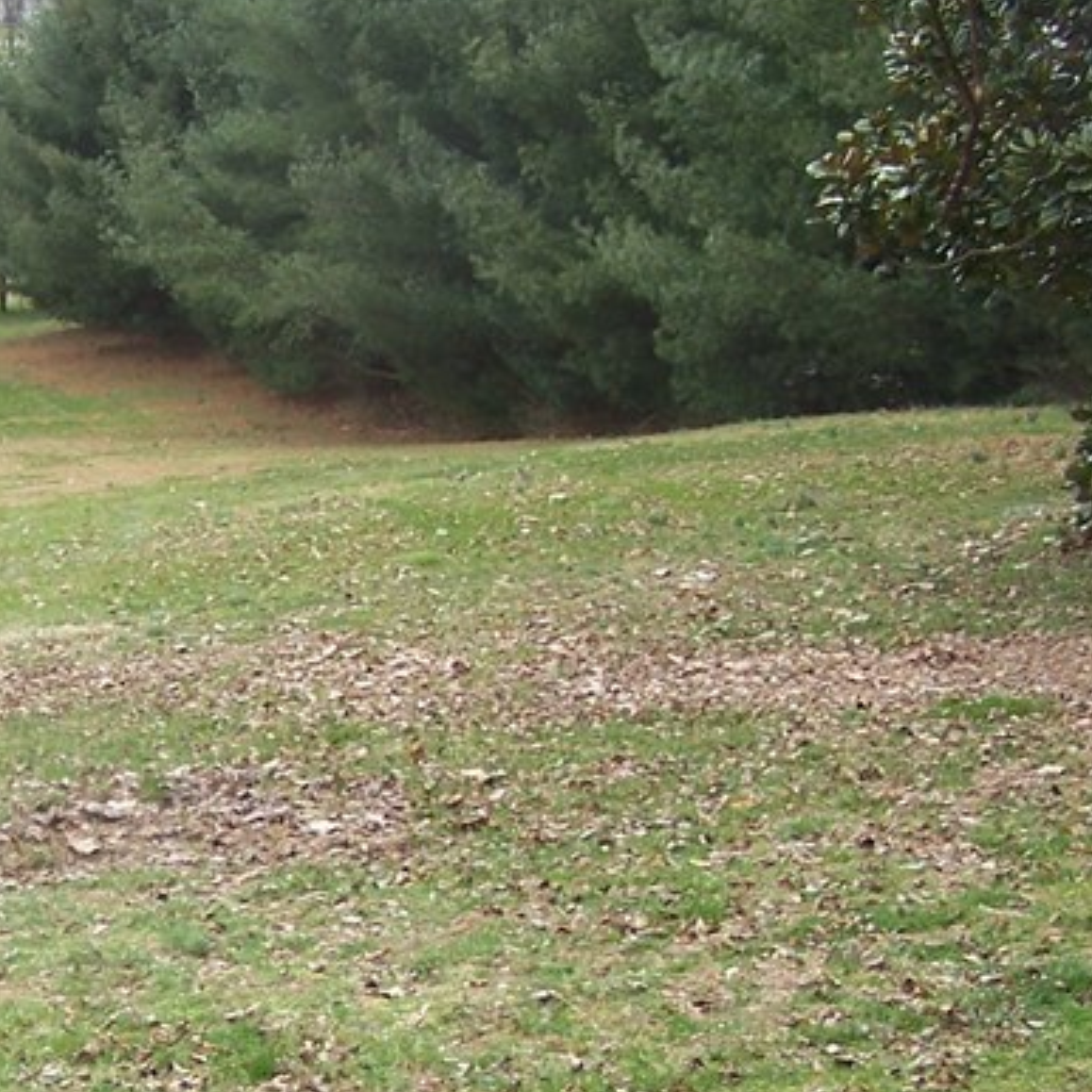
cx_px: 20
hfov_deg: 19.0
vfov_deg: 19.3
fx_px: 3176
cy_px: 880
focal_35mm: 89
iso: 80
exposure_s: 1/350
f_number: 2.8
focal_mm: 6.3
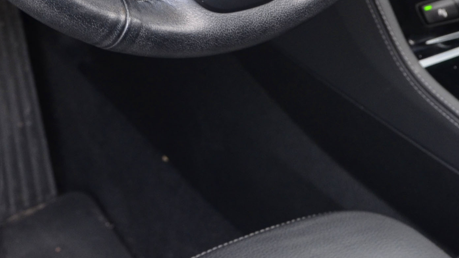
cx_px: 256
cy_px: -251
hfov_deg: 16.1
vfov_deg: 8.6
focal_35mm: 133
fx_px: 1619
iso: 400
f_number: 4
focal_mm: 24
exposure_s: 1/60
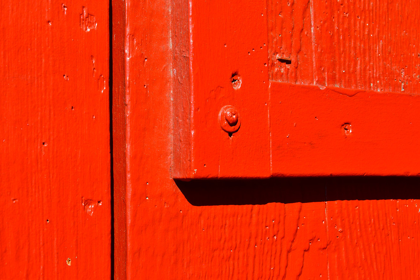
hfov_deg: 28.1
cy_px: 140
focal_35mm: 72
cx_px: 210
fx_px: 840
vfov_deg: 18.9
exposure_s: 1/80
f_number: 16
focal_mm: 48
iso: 220
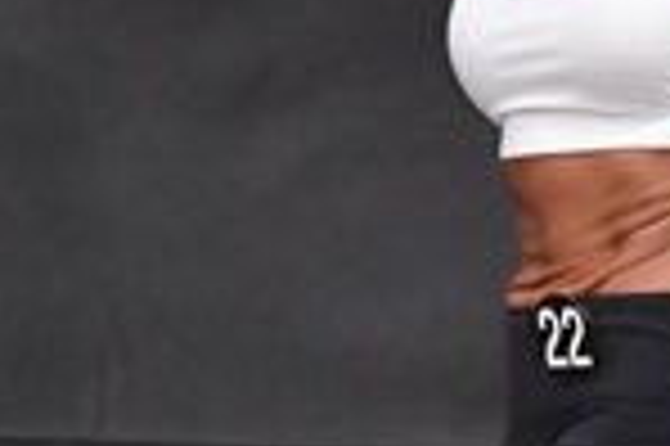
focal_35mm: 1323
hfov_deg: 1.6
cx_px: 609
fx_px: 24595
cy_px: 405
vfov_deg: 1.0
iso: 5000
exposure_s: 1/400
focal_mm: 170
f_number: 5.6
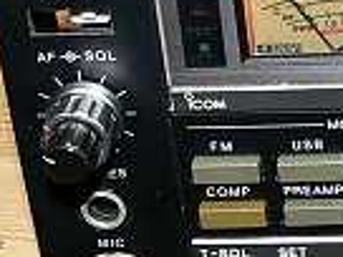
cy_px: 86
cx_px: 620
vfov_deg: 8.8
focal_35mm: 169
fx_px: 1675
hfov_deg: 10.9
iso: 200
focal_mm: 6
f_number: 2.8
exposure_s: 1/60
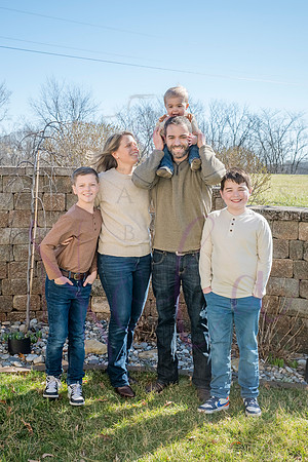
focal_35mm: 47
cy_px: 231
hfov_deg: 28.5
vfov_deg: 41.7
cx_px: 140
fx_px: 606
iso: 400
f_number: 6.3
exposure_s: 1/640
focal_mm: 31.5
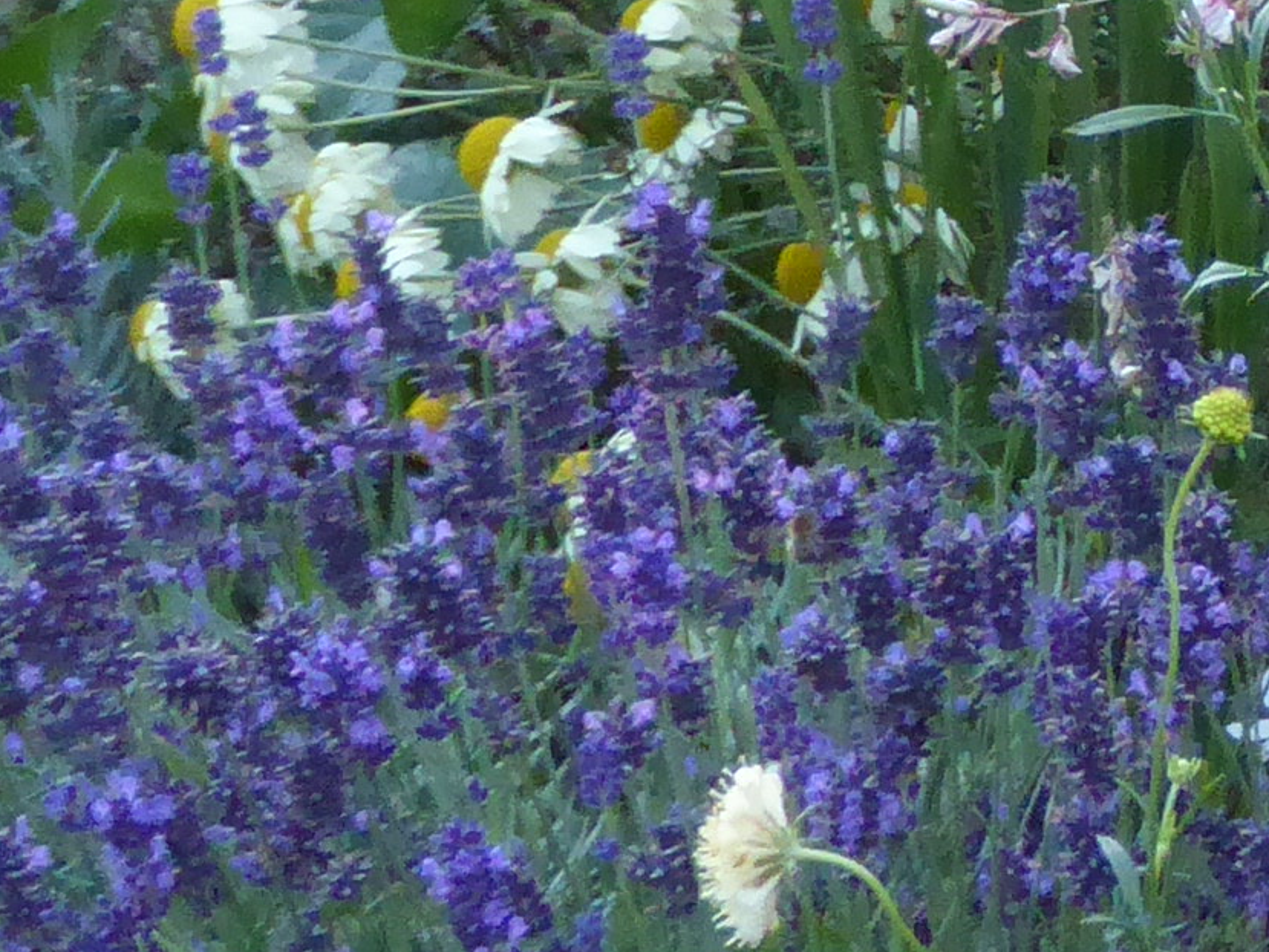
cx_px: 3057
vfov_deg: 3.6
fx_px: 15033
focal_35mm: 410
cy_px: -253
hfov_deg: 4.7
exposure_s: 1/125
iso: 640
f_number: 4.7
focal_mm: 14.1
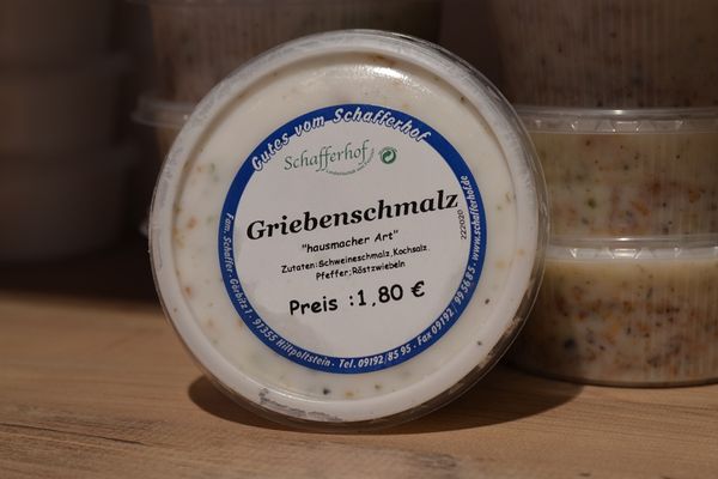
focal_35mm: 75
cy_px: 240
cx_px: 359
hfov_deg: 27.0
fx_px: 1496
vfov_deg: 18.2
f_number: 5
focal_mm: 50
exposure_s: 1/100
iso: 400
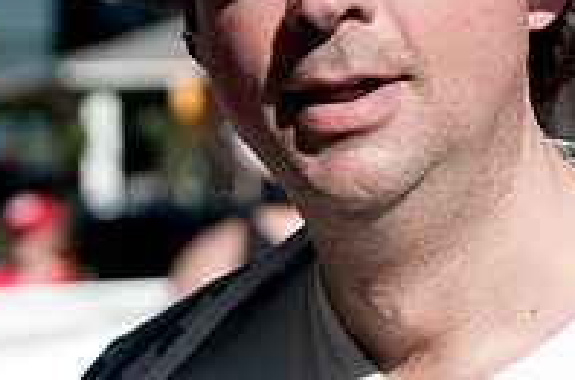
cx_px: 430
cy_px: -106
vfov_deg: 8.1
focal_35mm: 167
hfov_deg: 12.3
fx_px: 2661
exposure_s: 1/4000
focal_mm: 38
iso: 250
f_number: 3.5
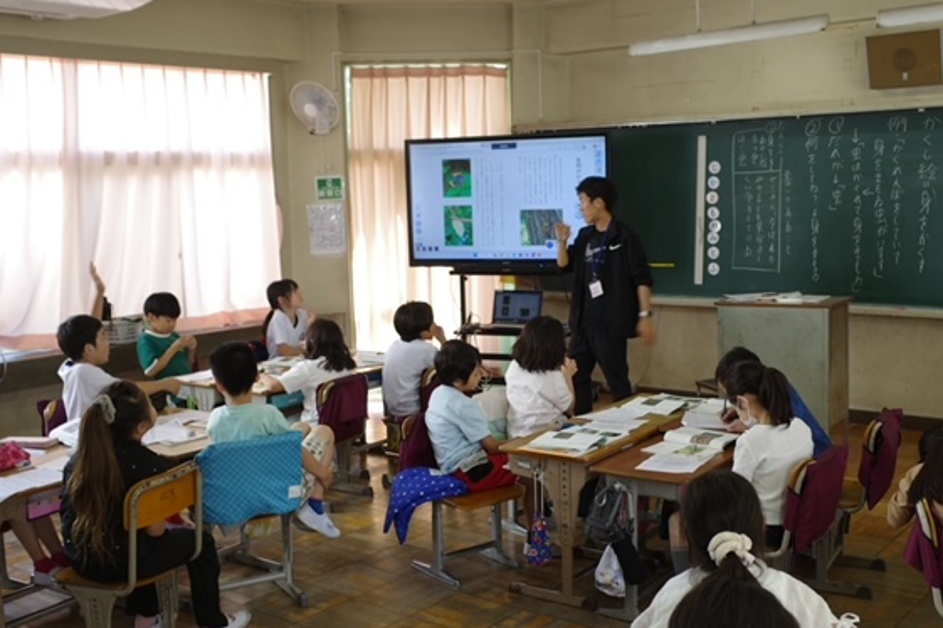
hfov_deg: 48.5
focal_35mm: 40
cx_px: 487
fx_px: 1048
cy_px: 334
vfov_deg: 33.4
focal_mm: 18.3
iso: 100
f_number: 2.8
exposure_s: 1/50
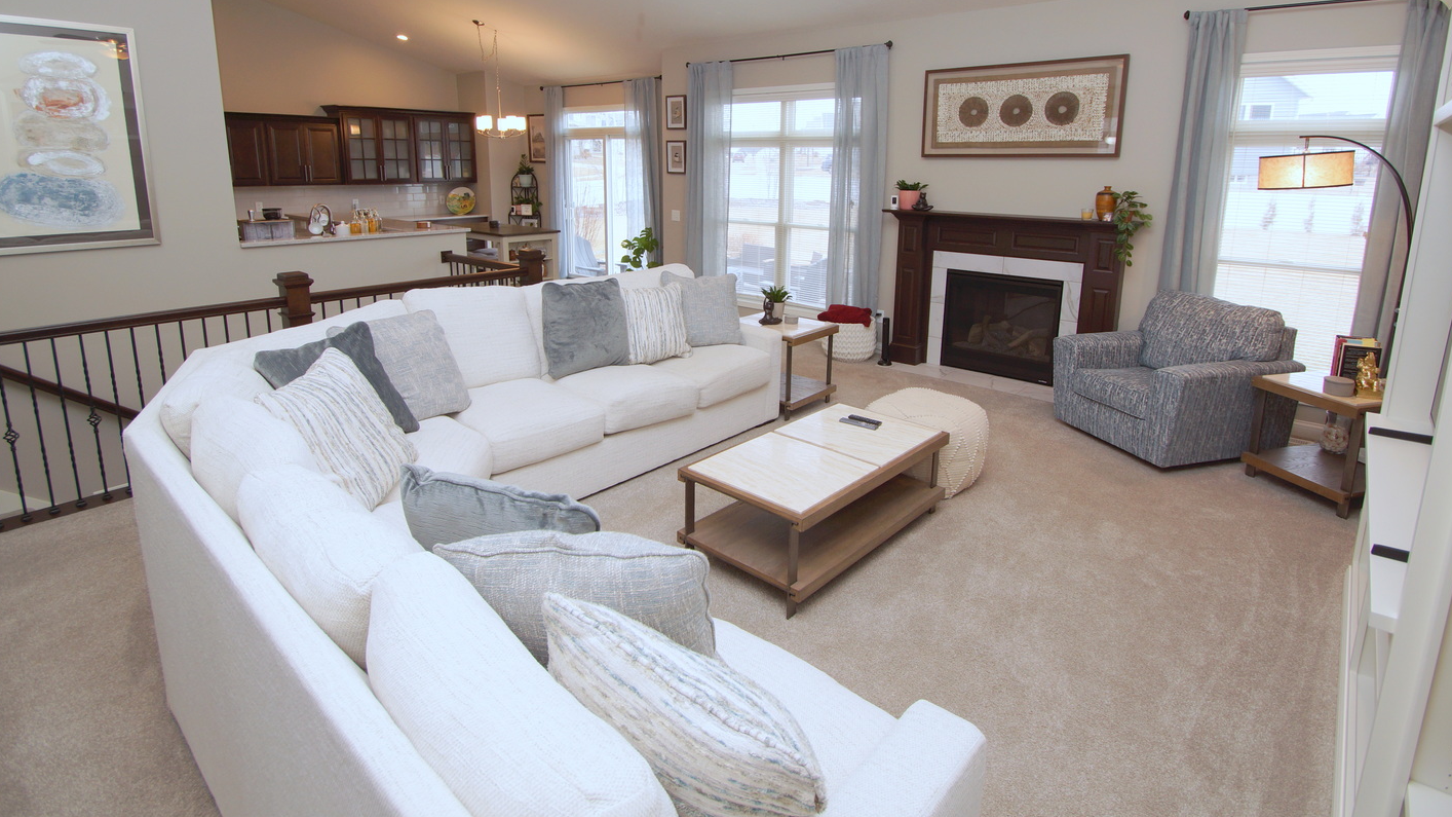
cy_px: 304
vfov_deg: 60.2
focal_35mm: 18
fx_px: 693
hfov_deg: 92.7
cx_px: 735
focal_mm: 10
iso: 125
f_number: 4
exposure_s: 1/60
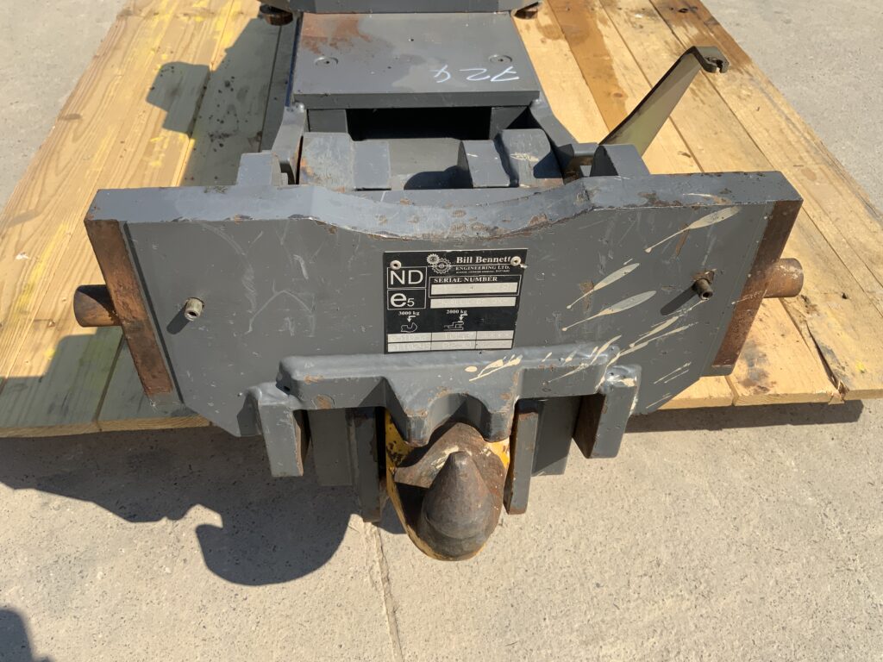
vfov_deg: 48.2
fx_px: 740
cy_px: 331
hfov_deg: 61.7
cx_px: 442
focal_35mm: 29
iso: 16
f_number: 1.8
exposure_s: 1/1730
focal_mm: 3
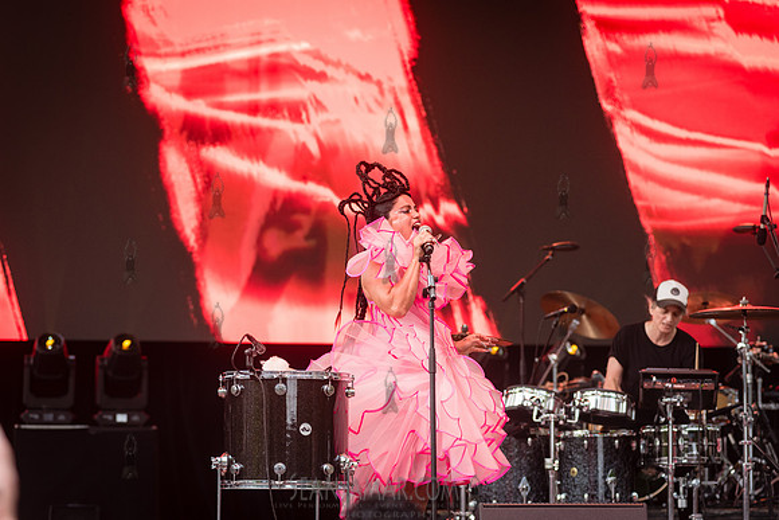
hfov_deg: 17.0
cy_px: 260
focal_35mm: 120
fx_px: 2603
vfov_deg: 11.4
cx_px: 390
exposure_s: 1/320
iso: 1000
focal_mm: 120
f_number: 4
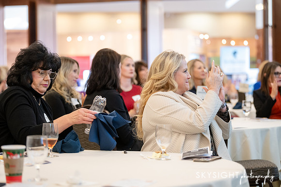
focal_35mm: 93
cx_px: 140
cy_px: 94
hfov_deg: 21.9
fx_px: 727
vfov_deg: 14.7
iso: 3200
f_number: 2.8
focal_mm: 90
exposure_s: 1/320
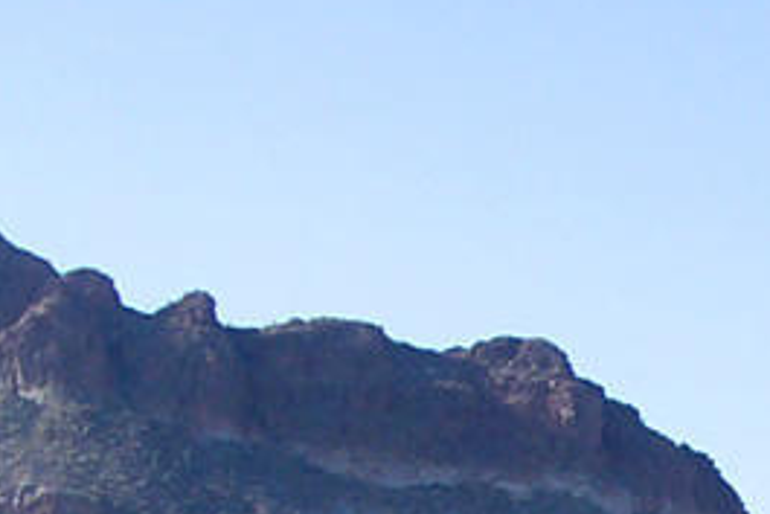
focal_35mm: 129
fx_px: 2761
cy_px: 485
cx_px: 1258
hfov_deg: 14.5
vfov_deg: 10.6
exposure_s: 1/350
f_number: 4.8
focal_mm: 8
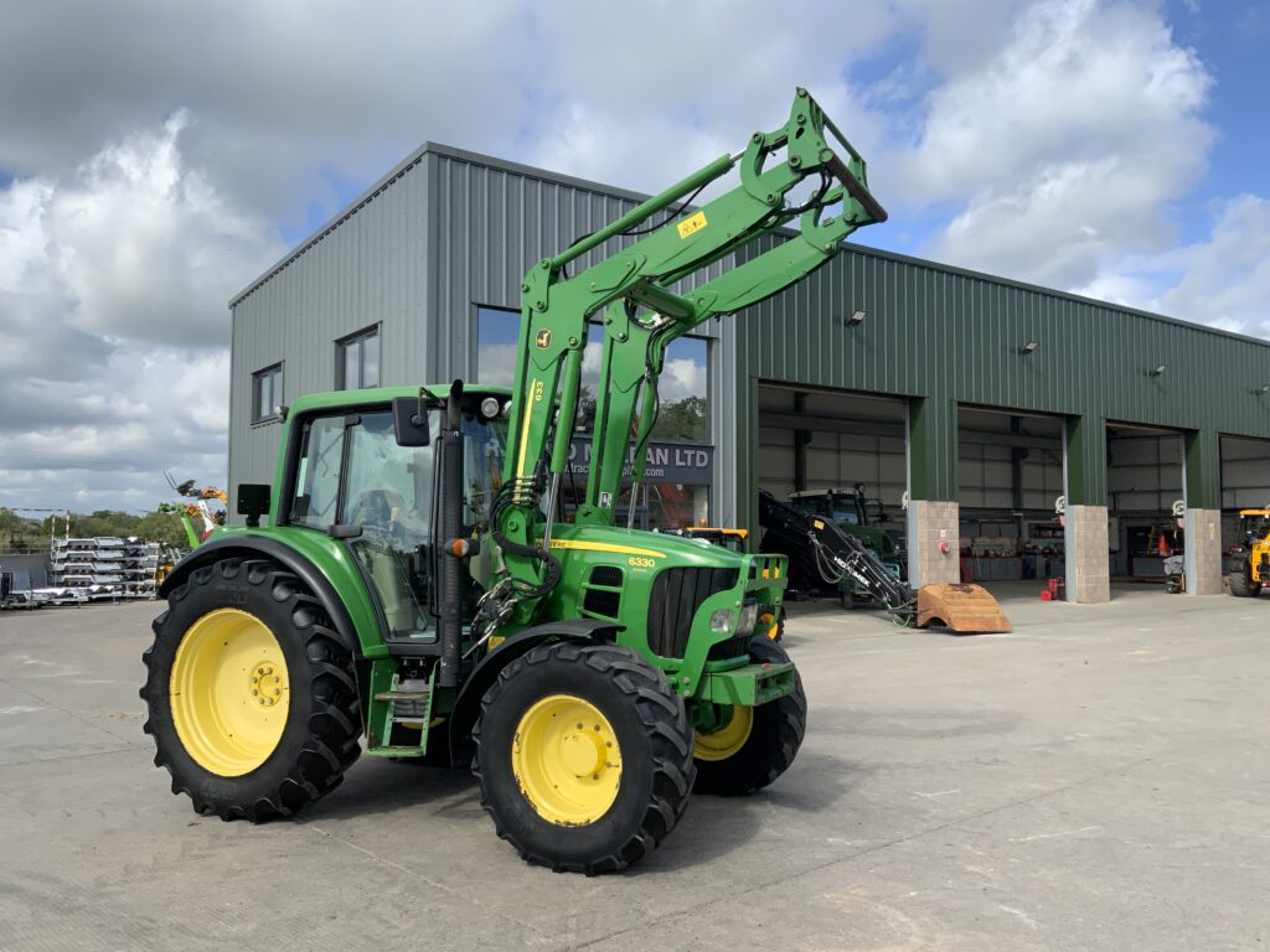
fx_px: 1064
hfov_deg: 61.7
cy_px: 476
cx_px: 635
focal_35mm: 29
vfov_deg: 48.2
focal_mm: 3
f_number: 1.8
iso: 16
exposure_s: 1/1451
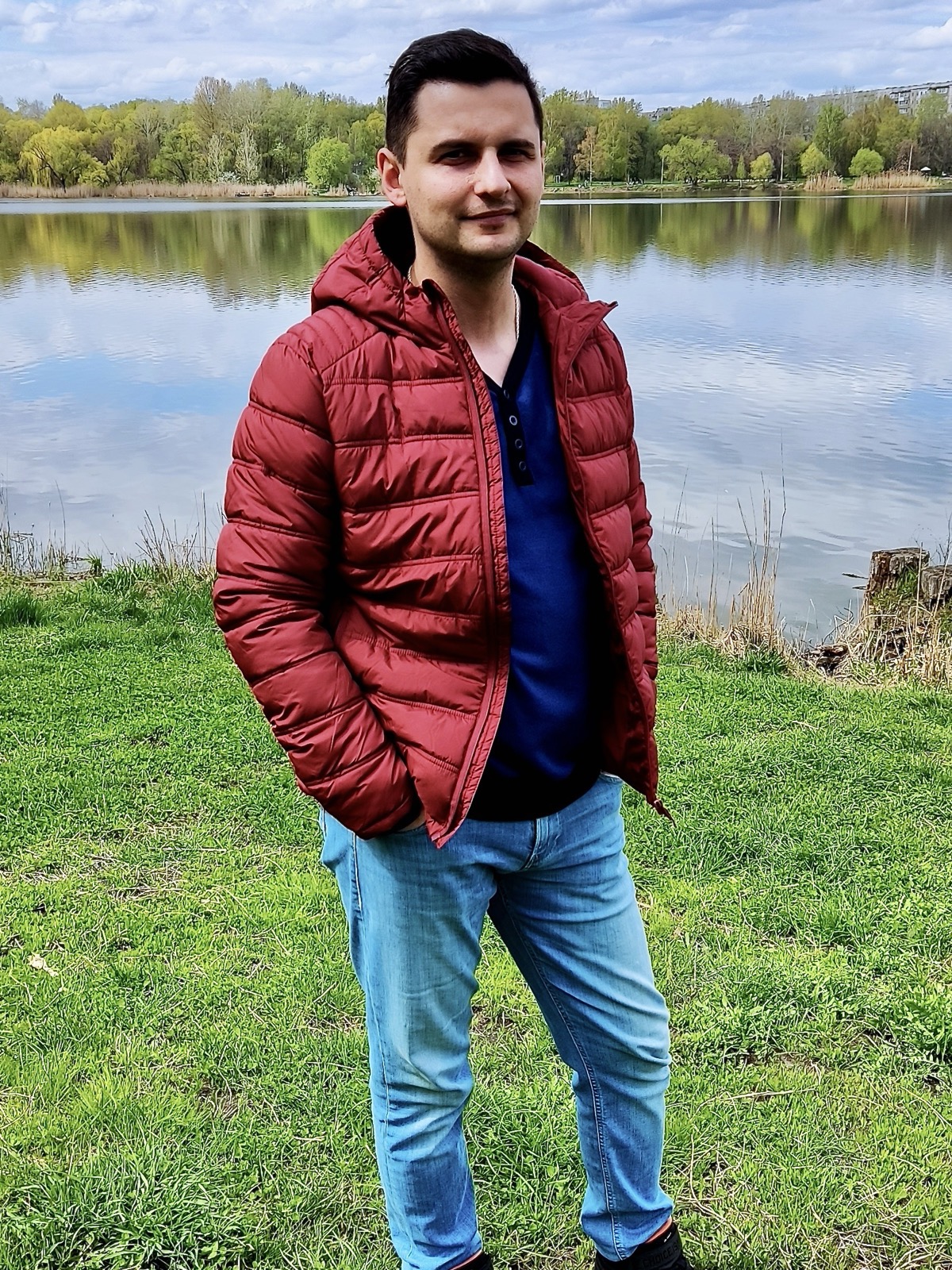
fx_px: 917
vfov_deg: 69.4
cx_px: 476
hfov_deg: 54.9
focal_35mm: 25
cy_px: 635
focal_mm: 4.71
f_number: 1.79
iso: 50
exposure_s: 1/1287
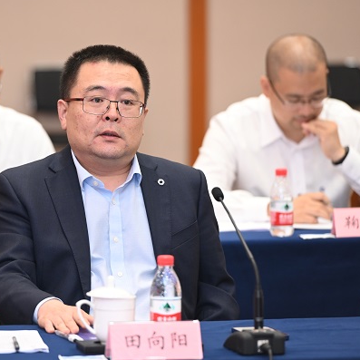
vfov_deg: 6.8
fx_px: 3024
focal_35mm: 257
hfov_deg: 6.8
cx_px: 106
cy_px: 180
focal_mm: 200
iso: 2500
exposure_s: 1/125
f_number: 4
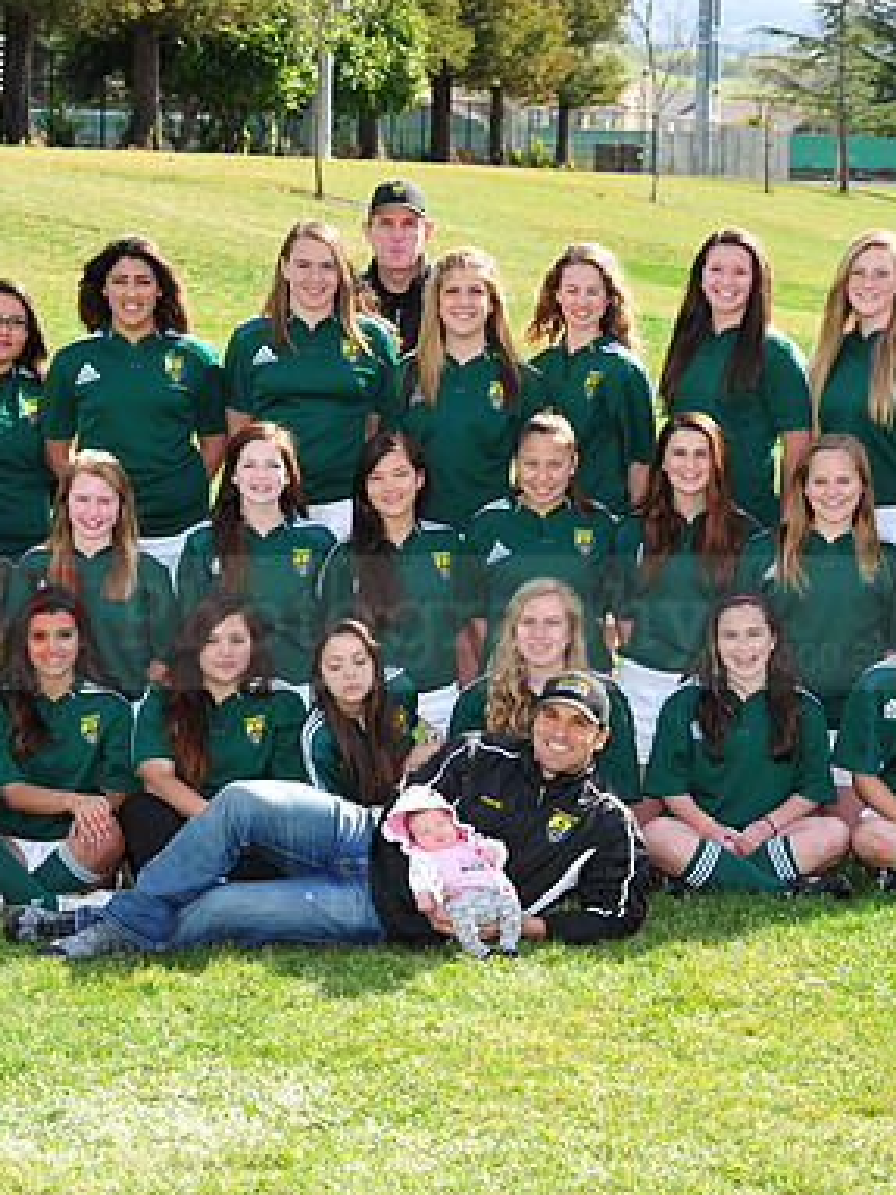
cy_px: 596
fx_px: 3522
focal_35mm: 102
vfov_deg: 19.3
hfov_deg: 14.5
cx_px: 331
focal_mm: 70
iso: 200
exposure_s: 1/160
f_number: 7.1
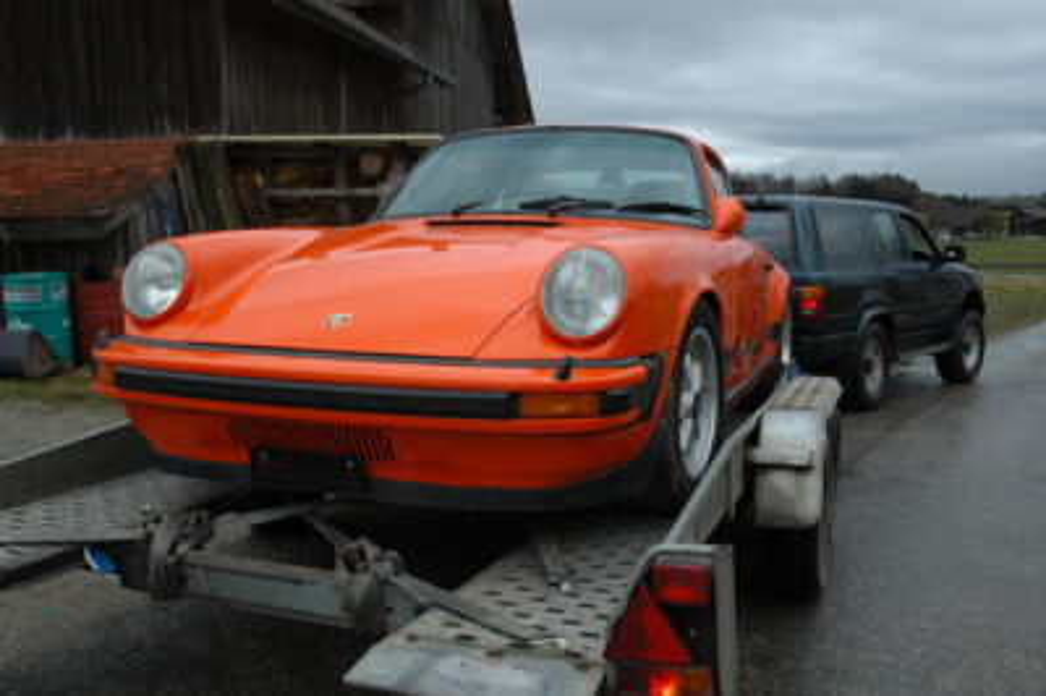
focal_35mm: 36
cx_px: 523
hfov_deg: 53.2
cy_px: 348
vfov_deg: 36.8
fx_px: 1045
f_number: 8
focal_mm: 24
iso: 400
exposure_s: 1/80
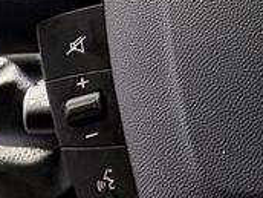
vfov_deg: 19.3
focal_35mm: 73
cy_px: -20
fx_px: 555
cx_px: 442
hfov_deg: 20.7
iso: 64
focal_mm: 2.22
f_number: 2.2
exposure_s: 1/146
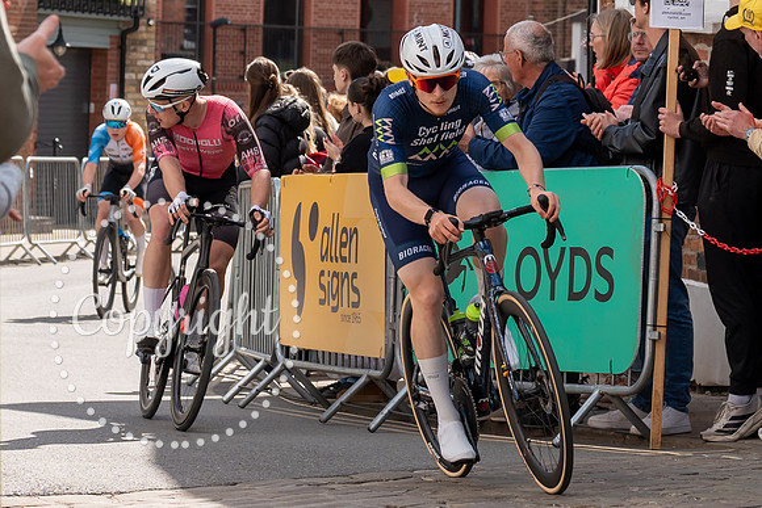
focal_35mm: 200
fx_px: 4242
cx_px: 398
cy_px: -6
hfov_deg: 10.3
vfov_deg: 6.8
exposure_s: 1/1000
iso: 250
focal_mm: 70
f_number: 5
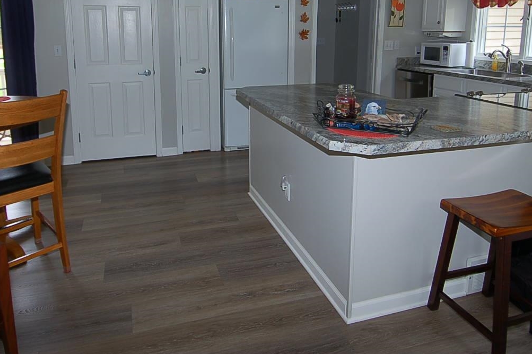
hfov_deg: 67.4
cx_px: 254
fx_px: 399
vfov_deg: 46.2
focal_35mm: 27
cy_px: 91
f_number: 4
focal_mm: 12
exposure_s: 1/60
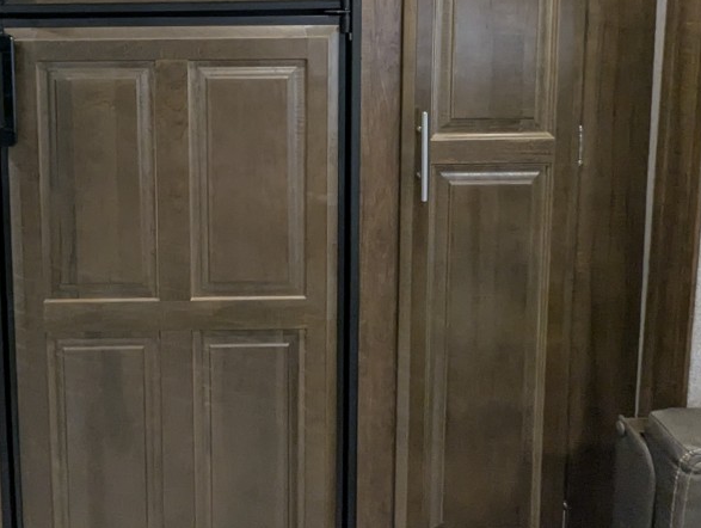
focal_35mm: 38
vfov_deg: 35.9
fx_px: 771
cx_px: 220
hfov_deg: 47.9
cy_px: 68
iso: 194
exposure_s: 1/54.1
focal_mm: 2.35
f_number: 2.2
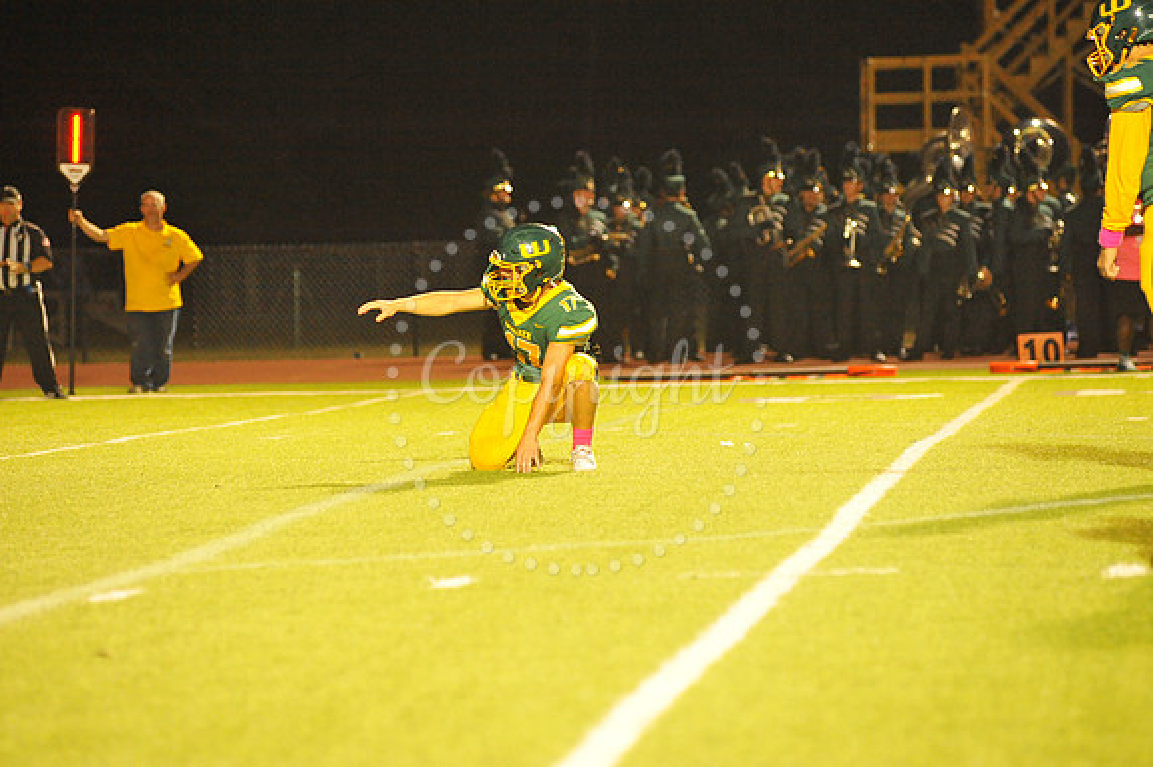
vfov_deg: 6.9
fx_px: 6402
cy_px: 384
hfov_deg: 10.3
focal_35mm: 200
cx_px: 576
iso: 6400
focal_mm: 200
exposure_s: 1/200
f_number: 5
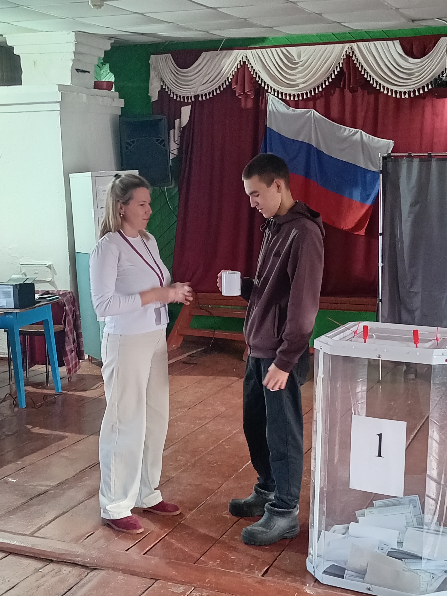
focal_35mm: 49
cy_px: 298
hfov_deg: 29.7
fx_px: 844
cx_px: 224
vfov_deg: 38.9
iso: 1356
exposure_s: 1/16.7
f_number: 1.8
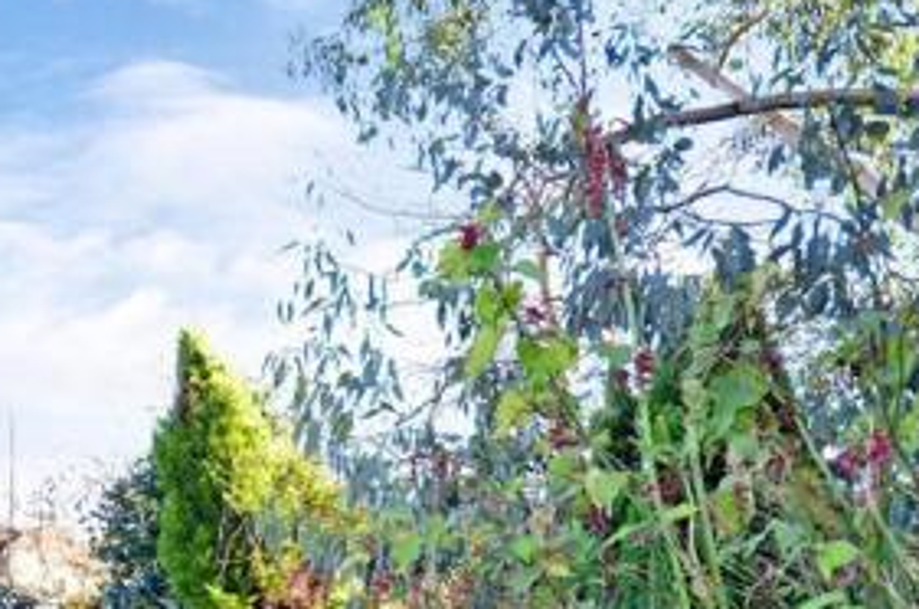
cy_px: 563
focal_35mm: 35
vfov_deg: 35.2
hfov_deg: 49.8
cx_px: 131
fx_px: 891
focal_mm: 10
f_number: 6.3
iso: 640
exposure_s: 1/160
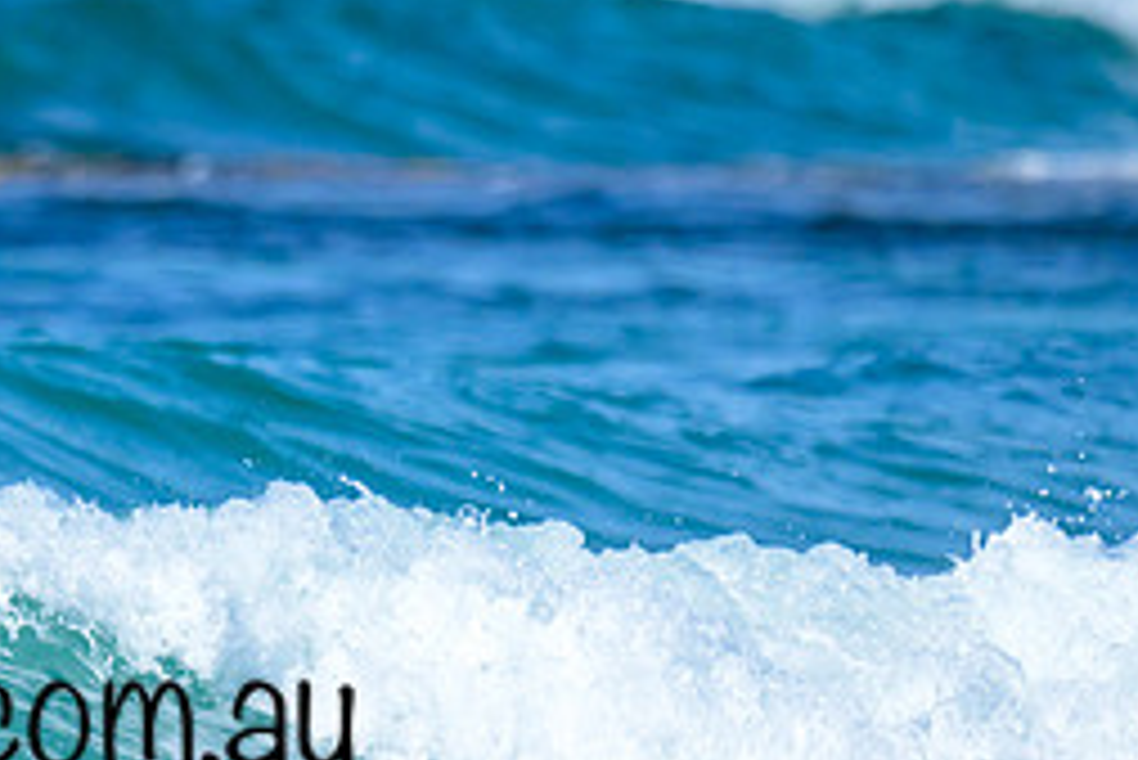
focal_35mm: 2525
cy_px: 639
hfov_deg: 0.8
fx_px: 79860
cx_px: -306
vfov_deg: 0.5
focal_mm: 800
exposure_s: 1/2000
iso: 280
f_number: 6.3
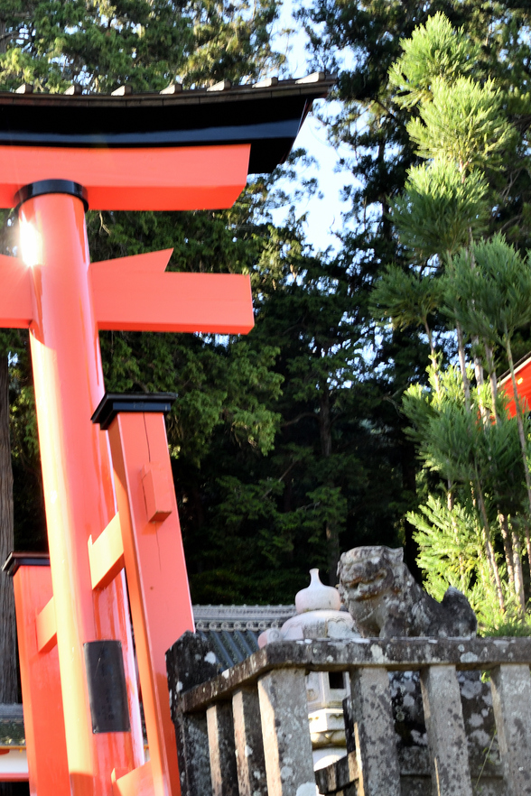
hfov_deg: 18.6
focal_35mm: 68
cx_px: -159
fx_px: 1504
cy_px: 535
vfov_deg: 29.4
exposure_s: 1/15
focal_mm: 30
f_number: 10
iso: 320
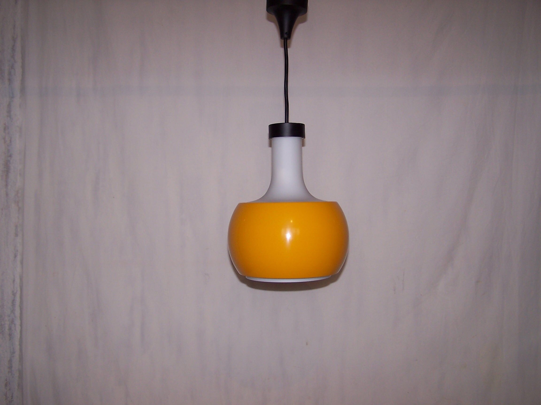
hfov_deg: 49.0
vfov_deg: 37.7
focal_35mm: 38
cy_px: 202
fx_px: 594
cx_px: 270
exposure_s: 1/60
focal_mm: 6.3
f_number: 2.8
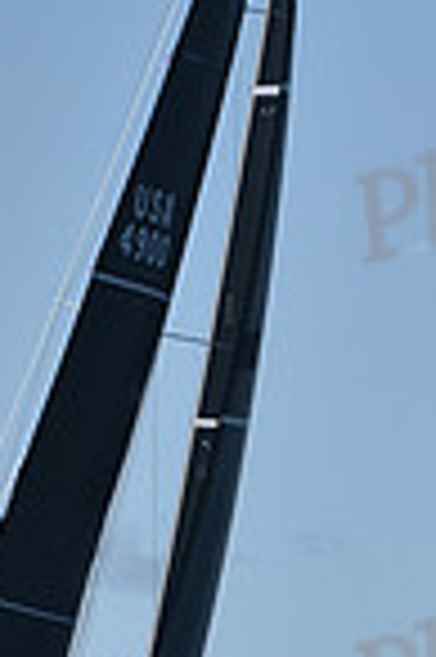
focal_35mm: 577
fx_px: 10506
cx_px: 124
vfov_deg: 3.6
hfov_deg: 2.4
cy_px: 446
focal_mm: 145
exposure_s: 1/8000
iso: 250
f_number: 3.5
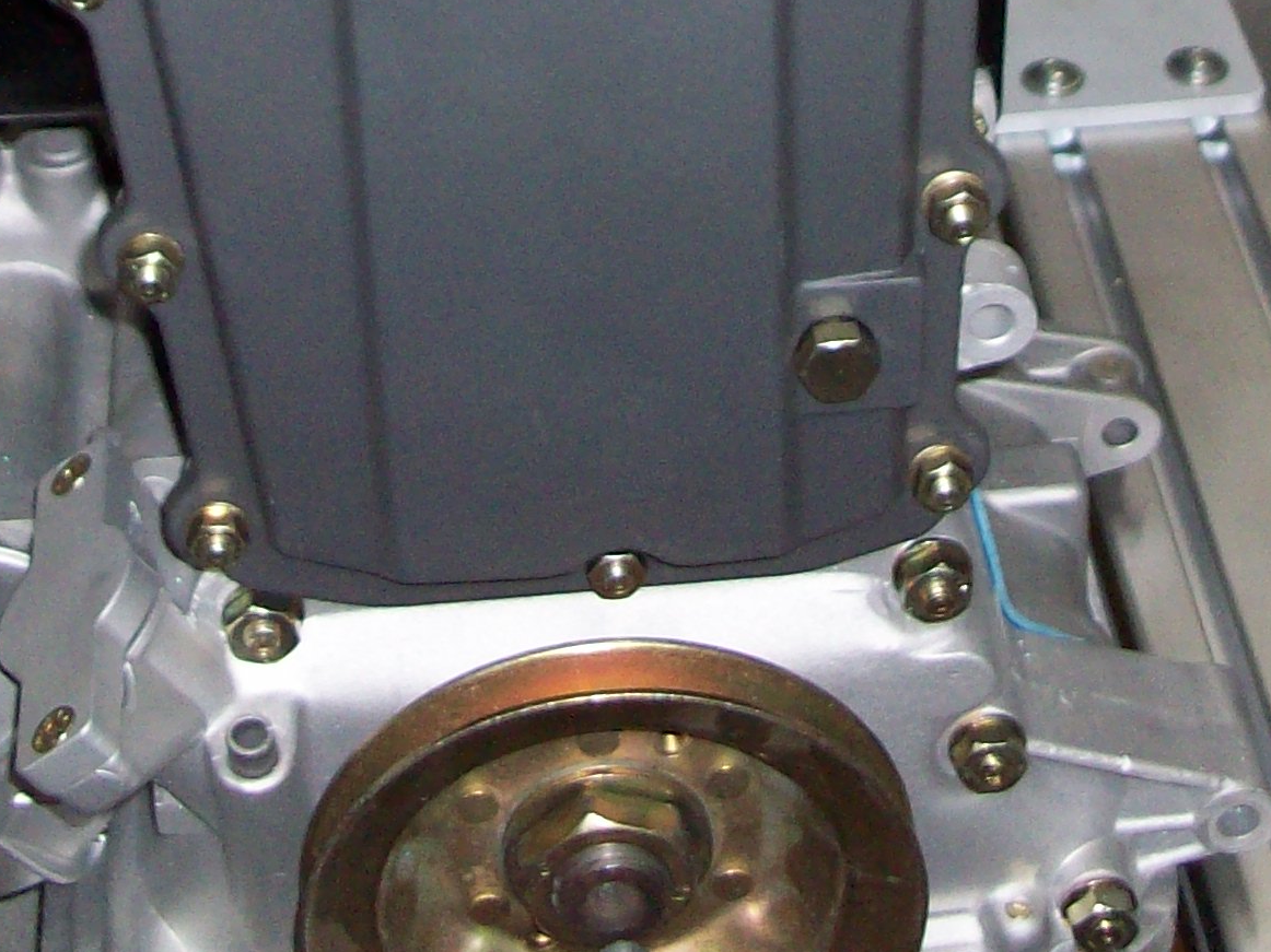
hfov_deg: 20.4
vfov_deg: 14.6
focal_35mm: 96
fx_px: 3524
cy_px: -365
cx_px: 747
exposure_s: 1/60
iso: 160
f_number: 2.8
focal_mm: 5.7
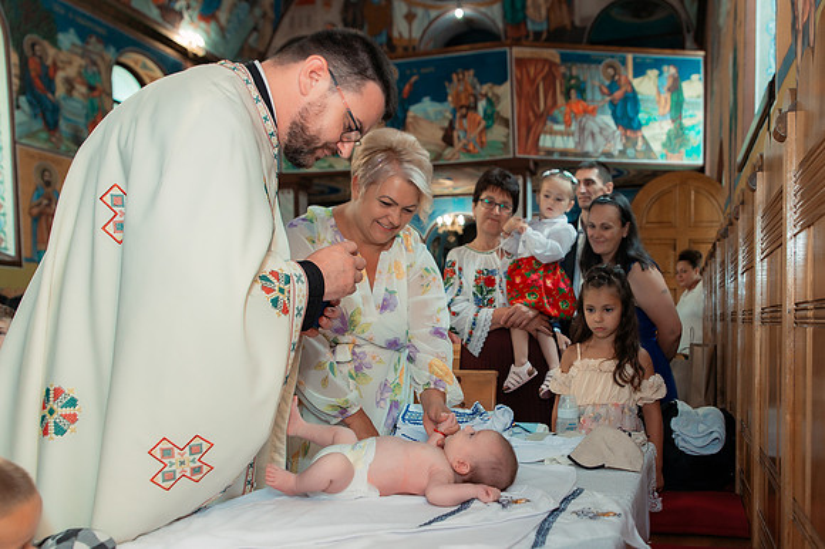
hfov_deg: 61.0
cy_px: 334
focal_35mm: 30
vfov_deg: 43.1
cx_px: 507
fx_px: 690
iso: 2000
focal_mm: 24
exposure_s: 1/250
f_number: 3.5
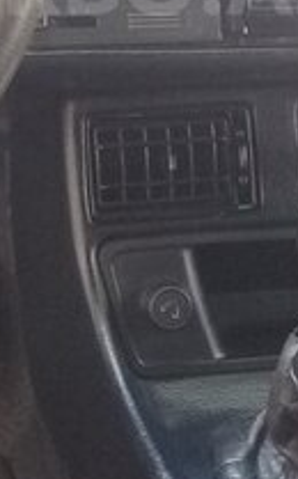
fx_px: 1356
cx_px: 115
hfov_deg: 12.5
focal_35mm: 104
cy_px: -19
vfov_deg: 19.4
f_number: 2.2
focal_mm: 3.3
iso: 200
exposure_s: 1/17
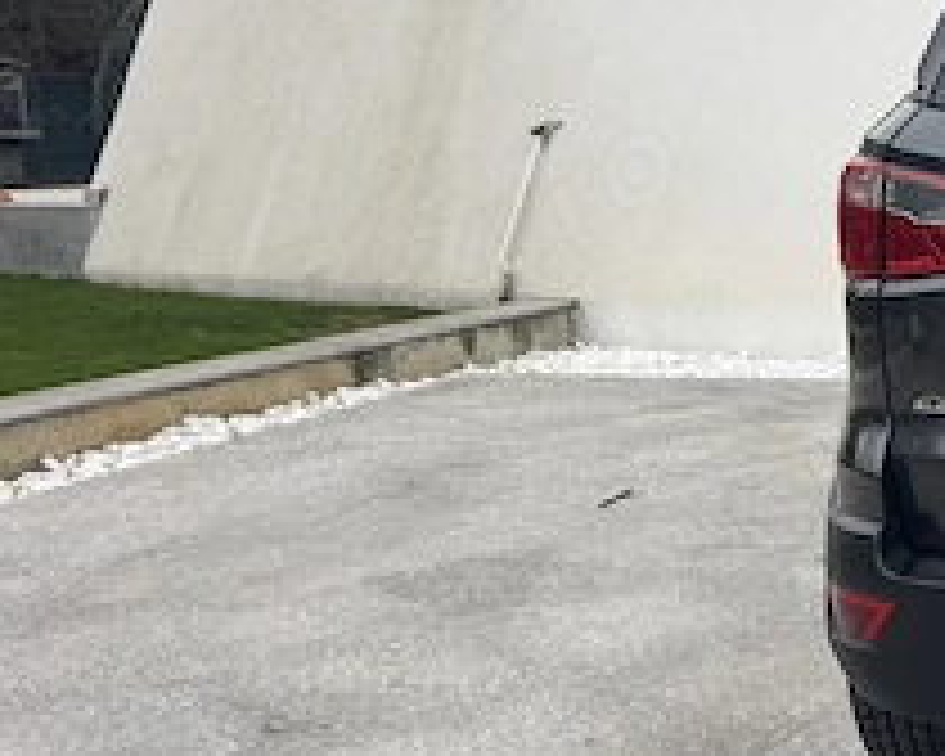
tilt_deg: -8.2
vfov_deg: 22.8
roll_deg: -0.8
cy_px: 392
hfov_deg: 23.7
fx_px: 1874
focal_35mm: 67
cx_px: 1332
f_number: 1.78
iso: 80
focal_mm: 6.76
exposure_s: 1/121
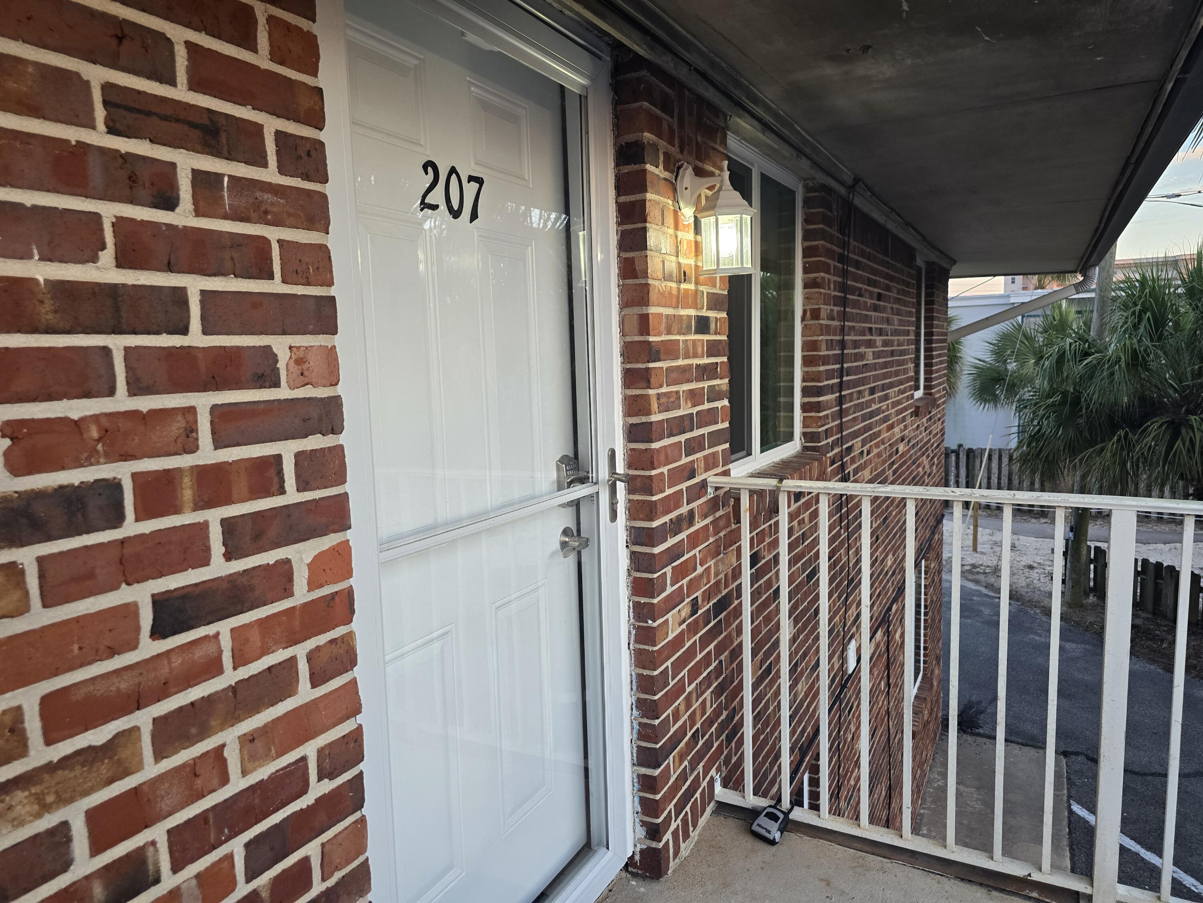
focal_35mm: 23
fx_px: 799
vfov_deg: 58.9
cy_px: 452
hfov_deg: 73.9
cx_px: 602
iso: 125
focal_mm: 6.3
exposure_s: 1/120
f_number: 1.7
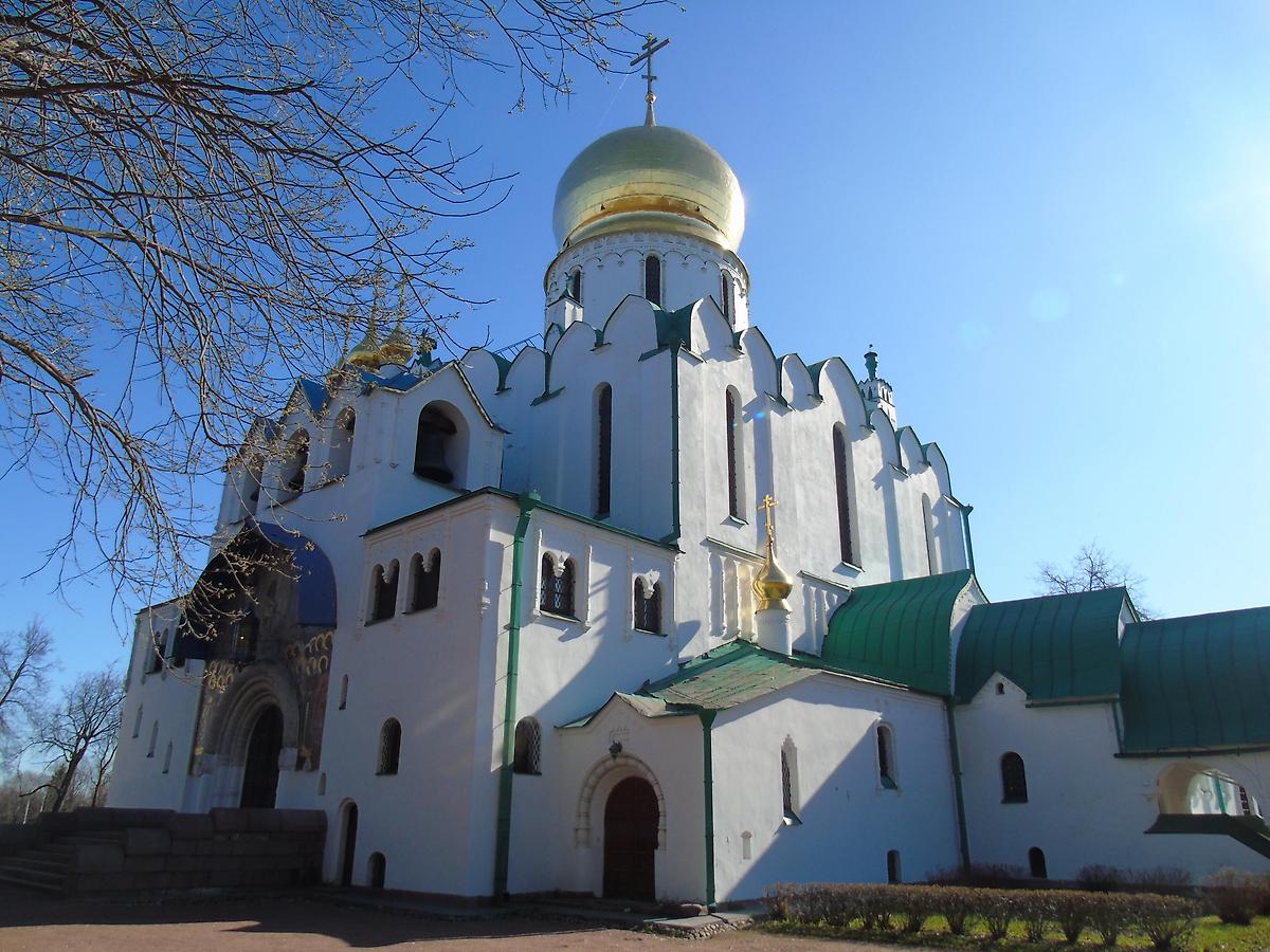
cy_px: 476
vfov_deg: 54.9
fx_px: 917
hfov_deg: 69.4
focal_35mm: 25
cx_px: 635
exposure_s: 1/800
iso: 80
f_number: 3.4
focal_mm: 4.4
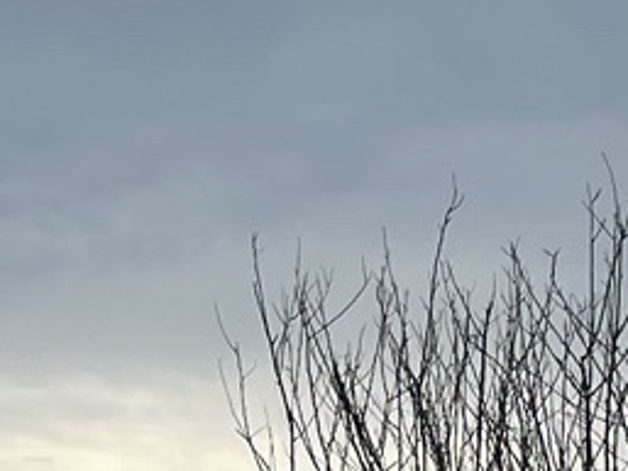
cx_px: -694
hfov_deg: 9.1
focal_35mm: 202
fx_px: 3666
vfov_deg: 7.3
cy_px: 17
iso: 32
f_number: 1.6
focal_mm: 4.2
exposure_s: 1/2053
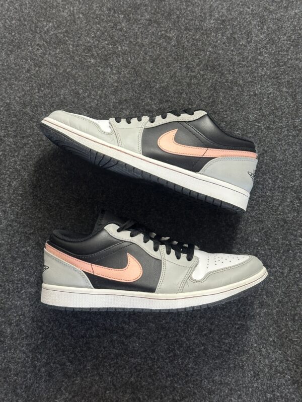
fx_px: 558
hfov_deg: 30.3
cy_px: 201
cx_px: 151
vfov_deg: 39.6
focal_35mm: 48
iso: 200
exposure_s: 1/33
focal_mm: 6.86
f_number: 1.78
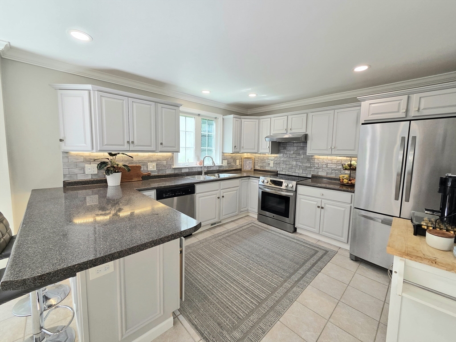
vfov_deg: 89.9
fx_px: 171
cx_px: 228
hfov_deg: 106.2
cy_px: 171
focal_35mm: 13
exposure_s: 1/120
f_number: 2.2
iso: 80
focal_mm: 2.2
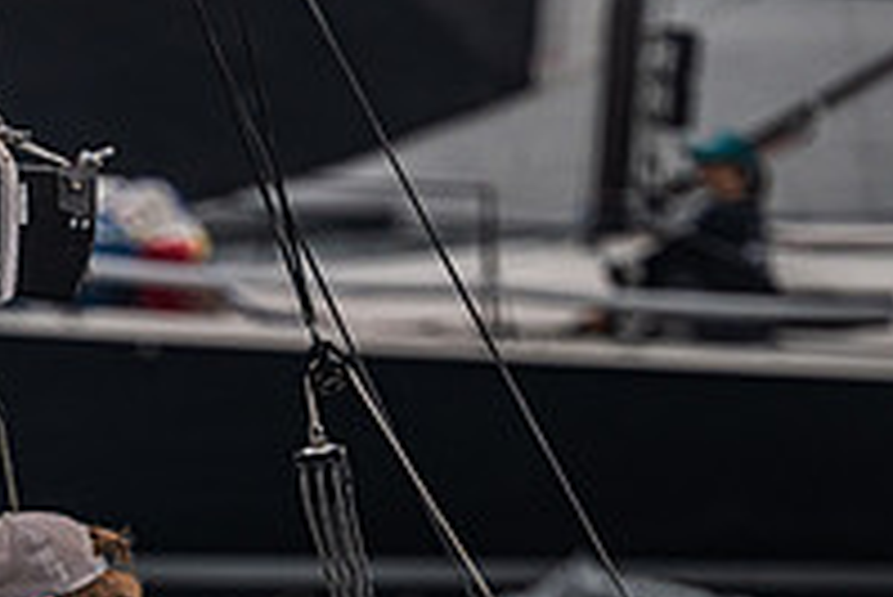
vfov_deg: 1.2
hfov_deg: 1.8
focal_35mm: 1163
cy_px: 806
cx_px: -148
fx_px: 28869
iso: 400
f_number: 5.6
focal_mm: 400
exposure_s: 1/5000
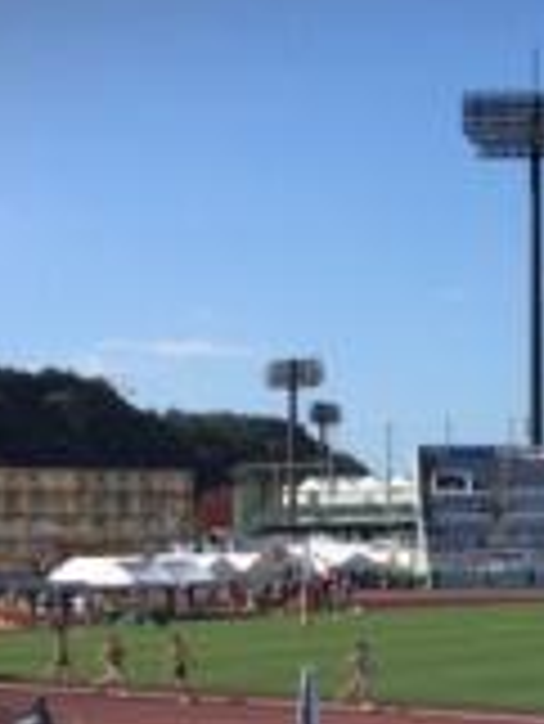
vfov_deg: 22.6
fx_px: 1800
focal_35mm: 86
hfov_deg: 16.8
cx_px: 535
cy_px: 517
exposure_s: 1/1456
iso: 25
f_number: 2.4
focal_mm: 3.3
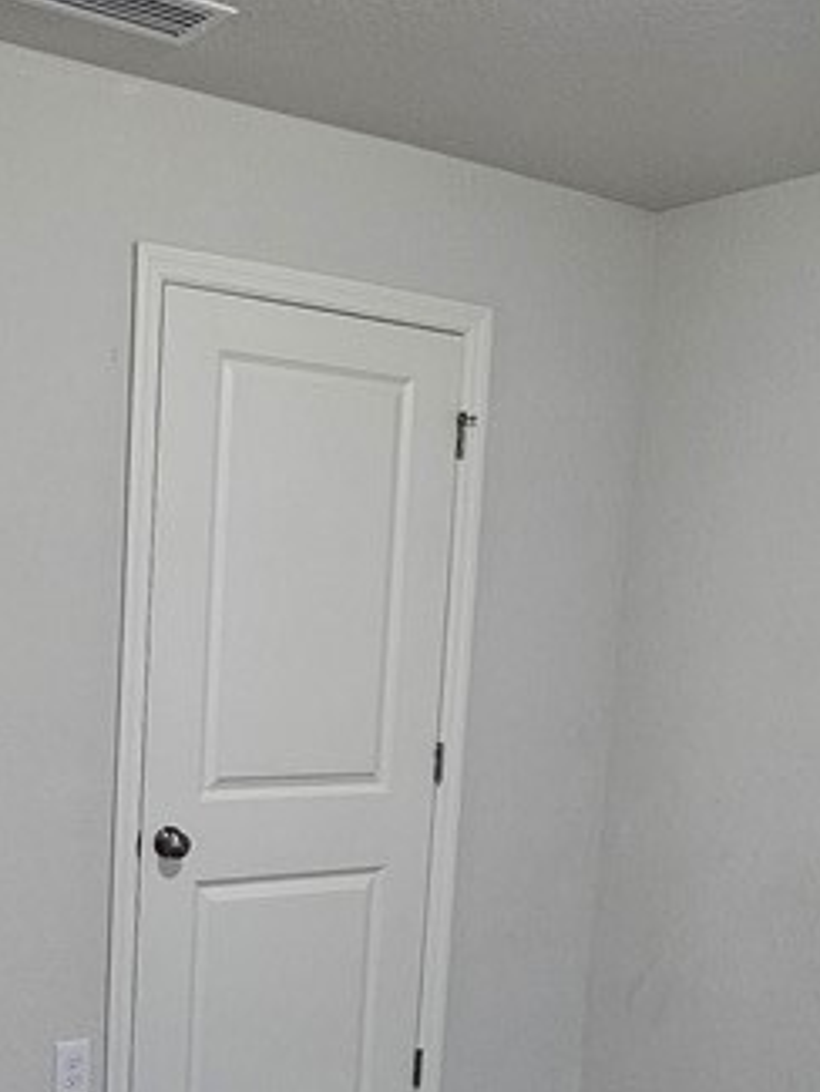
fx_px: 1294
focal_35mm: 41
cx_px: 259
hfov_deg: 34.8
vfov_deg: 44.9
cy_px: 749
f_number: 2.2
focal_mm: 2.2
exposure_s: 1/60
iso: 400
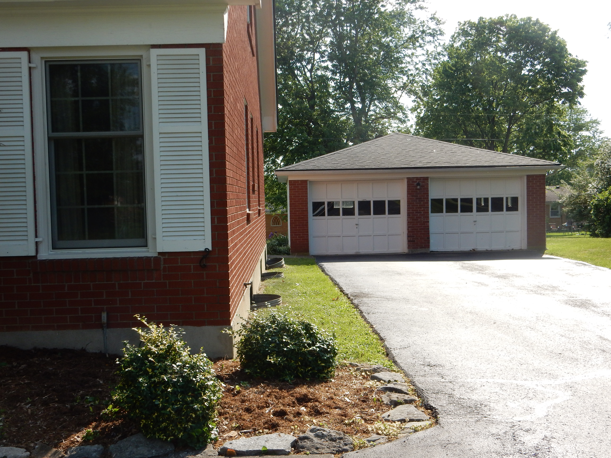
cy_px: 229
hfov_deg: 43.9
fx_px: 759
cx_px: 306
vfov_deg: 33.6
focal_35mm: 43
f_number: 4.2
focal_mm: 7.6
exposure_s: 1/640
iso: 125
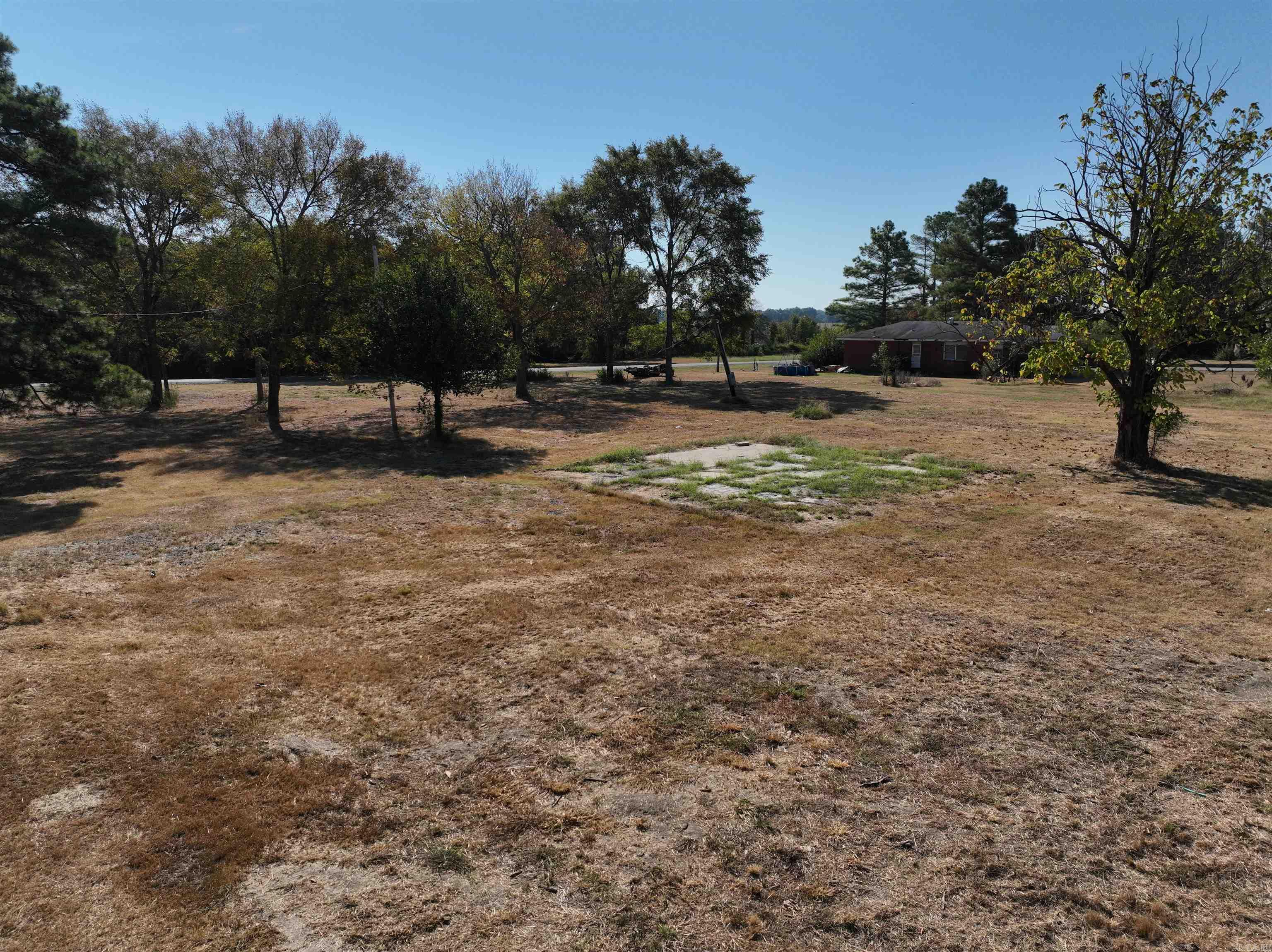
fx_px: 881
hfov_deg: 71.6
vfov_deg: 56.8
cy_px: 476
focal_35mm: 24
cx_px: 636
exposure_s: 1/5000
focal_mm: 12.29
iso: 150
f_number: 2.8
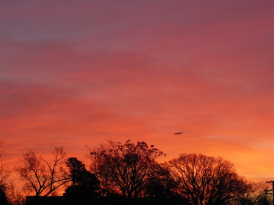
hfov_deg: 21.1
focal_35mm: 93
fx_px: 736
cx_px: 137
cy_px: 102
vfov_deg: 15.9
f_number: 5.6
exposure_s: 1/30
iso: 125
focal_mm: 16.5
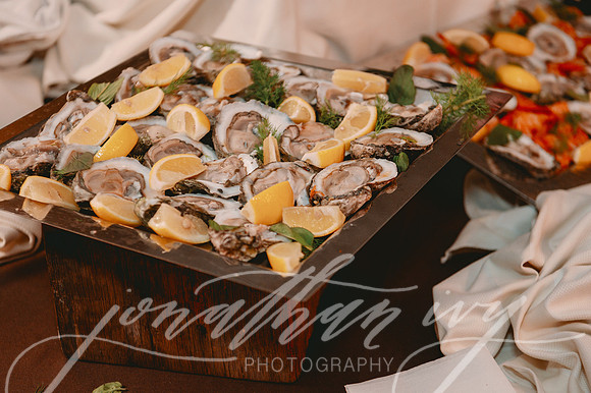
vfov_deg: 19.4
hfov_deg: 28.9
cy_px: 196
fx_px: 1148
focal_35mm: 70
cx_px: 296
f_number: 4
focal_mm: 70
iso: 2000
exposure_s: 1/60
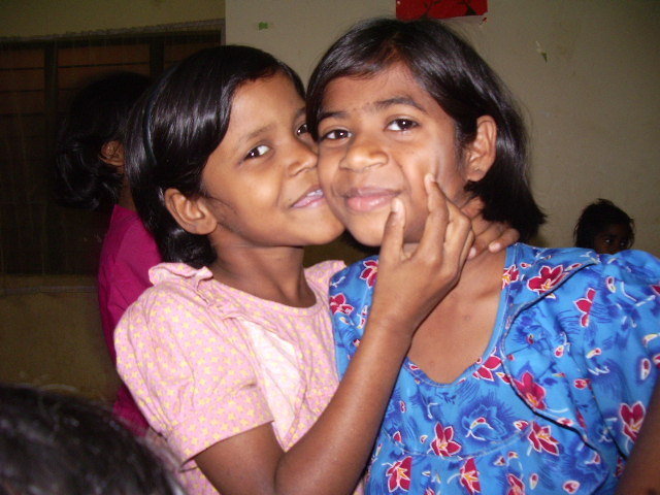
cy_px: 248
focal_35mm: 35
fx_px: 667
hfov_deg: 52.6
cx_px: 330
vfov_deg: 40.7
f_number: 2.6
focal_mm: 5.8
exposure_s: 1/40
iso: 160
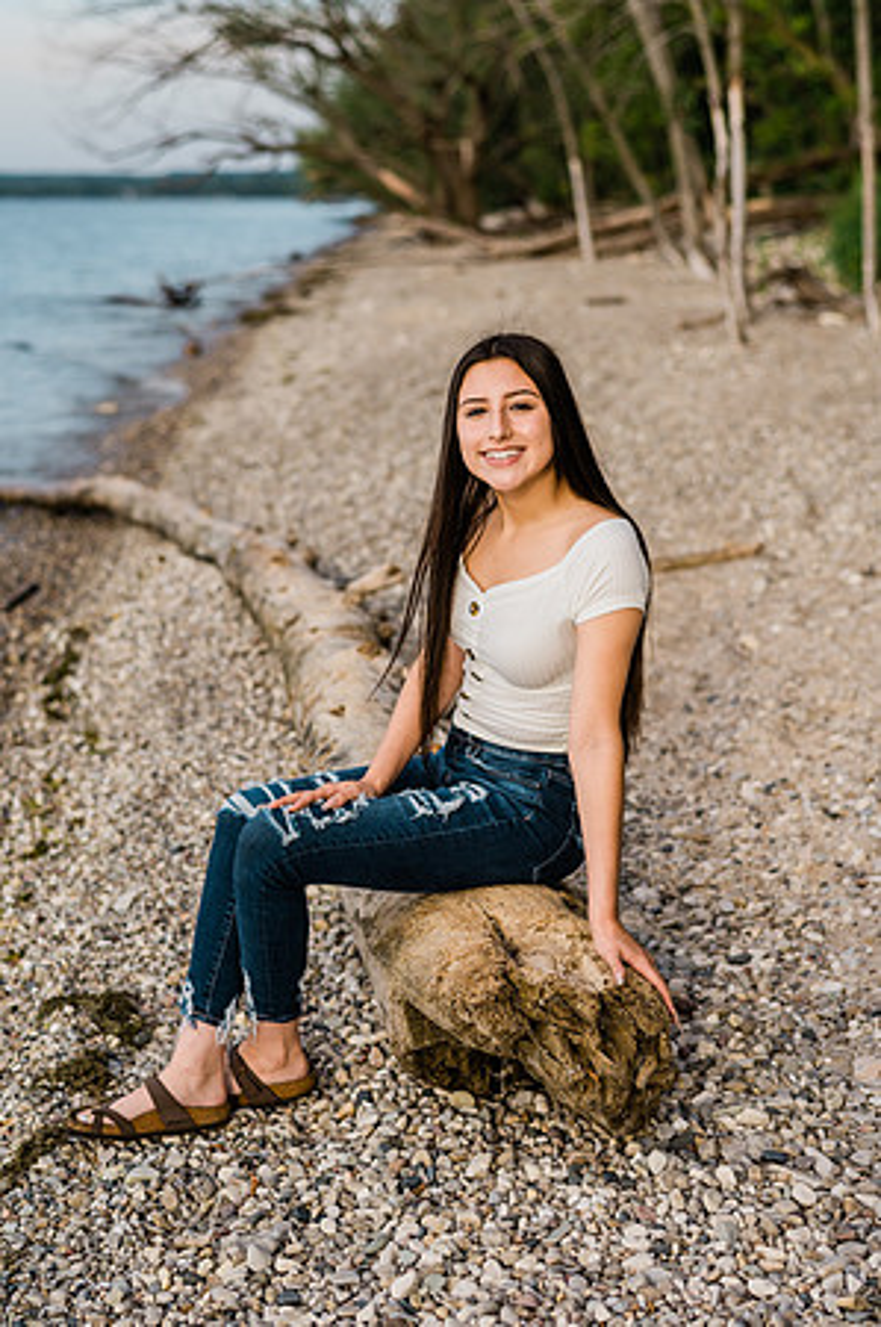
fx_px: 2134
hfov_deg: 23.3
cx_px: 440
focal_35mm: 58
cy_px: 664
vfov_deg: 34.5
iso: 200
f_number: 2.8
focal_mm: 58
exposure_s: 1/1250
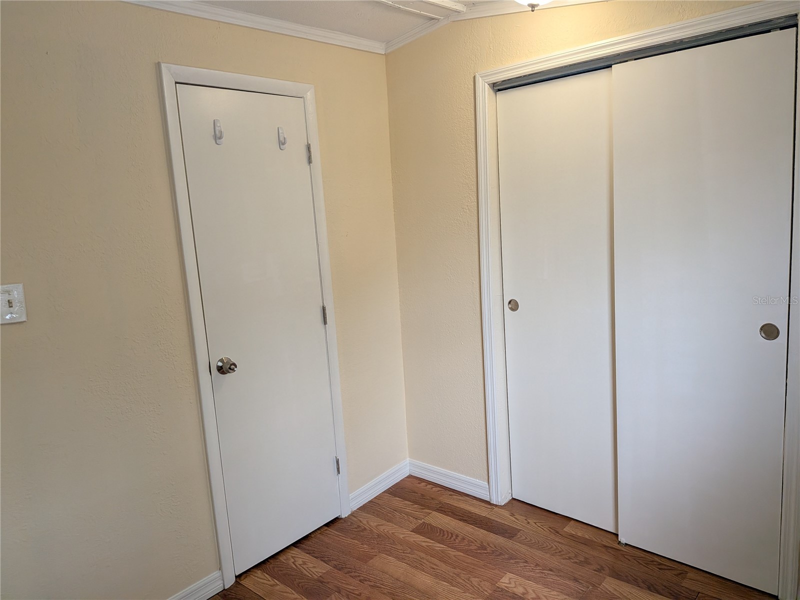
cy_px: 300
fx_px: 555
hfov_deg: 71.6
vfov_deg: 56.8
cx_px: 400
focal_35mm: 24
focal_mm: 4.53
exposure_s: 1/238
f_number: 1.7
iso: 118
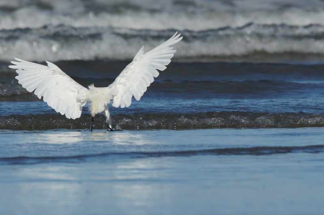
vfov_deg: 1.1
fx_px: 10791
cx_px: 162
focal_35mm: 1200
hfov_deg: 1.7
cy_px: 108
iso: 100
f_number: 7.1
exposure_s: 1/800
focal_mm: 400
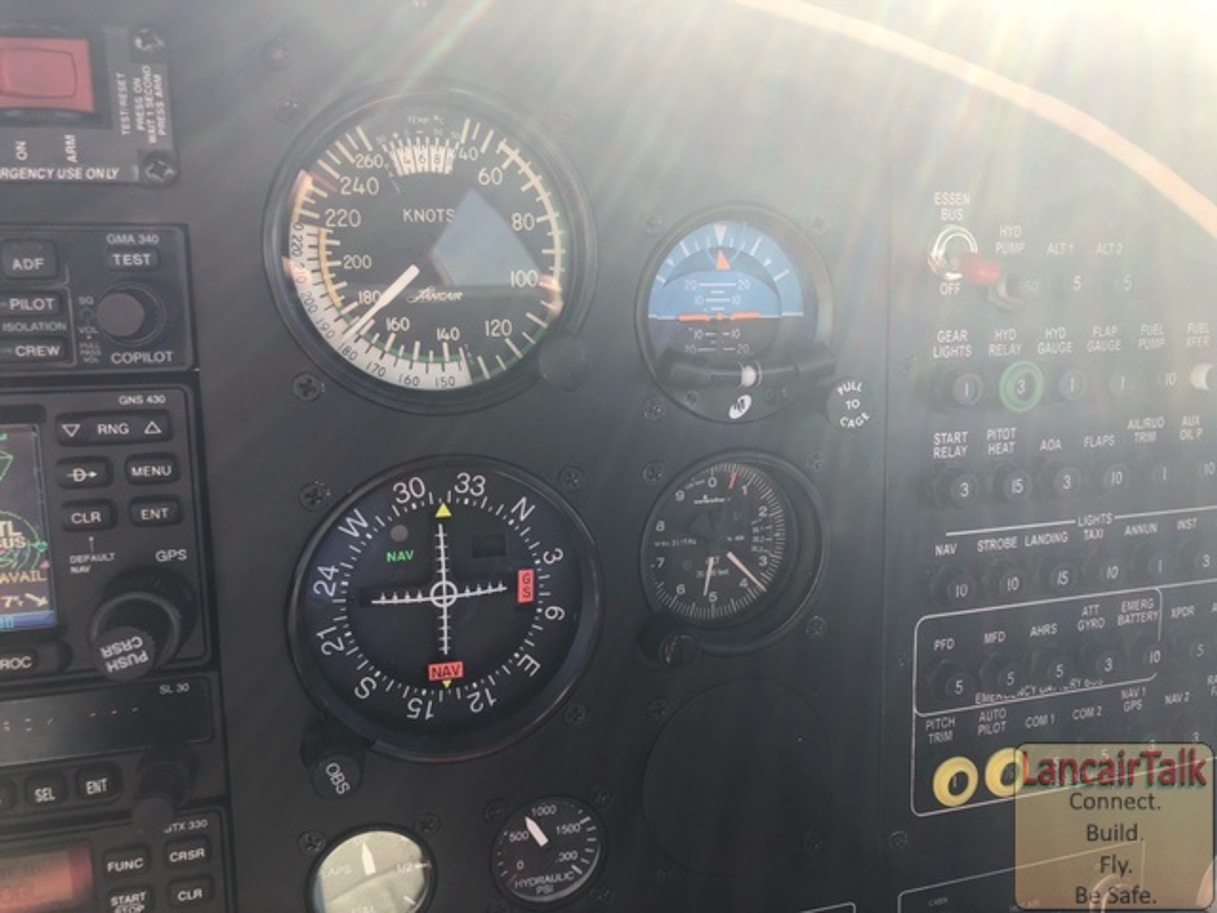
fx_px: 984
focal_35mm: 28
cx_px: 608
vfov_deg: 49.7
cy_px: 456
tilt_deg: -8.9
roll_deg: +4.3
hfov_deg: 63.4
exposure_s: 1/223
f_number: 1.8
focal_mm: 3.99
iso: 20
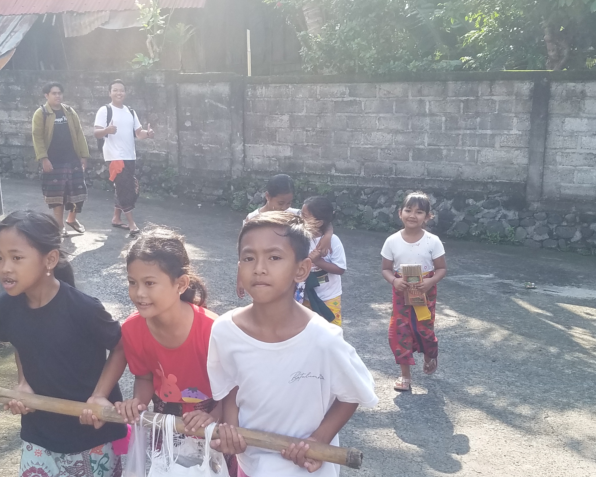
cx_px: 241
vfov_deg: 30.6
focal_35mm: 49
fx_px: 864
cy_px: 313
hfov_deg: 37.9
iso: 50
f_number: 1.7
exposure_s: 1/499
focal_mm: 4.2
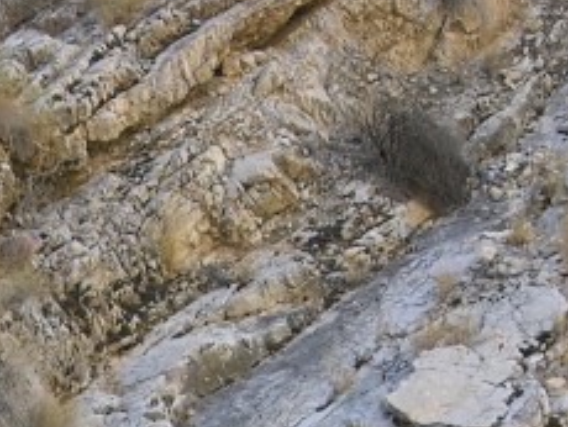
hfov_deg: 5.0
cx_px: -126
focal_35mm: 391
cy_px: 869
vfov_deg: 3.8
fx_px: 6422
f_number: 3.5
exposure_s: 1/85.2
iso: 50
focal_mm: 22.3
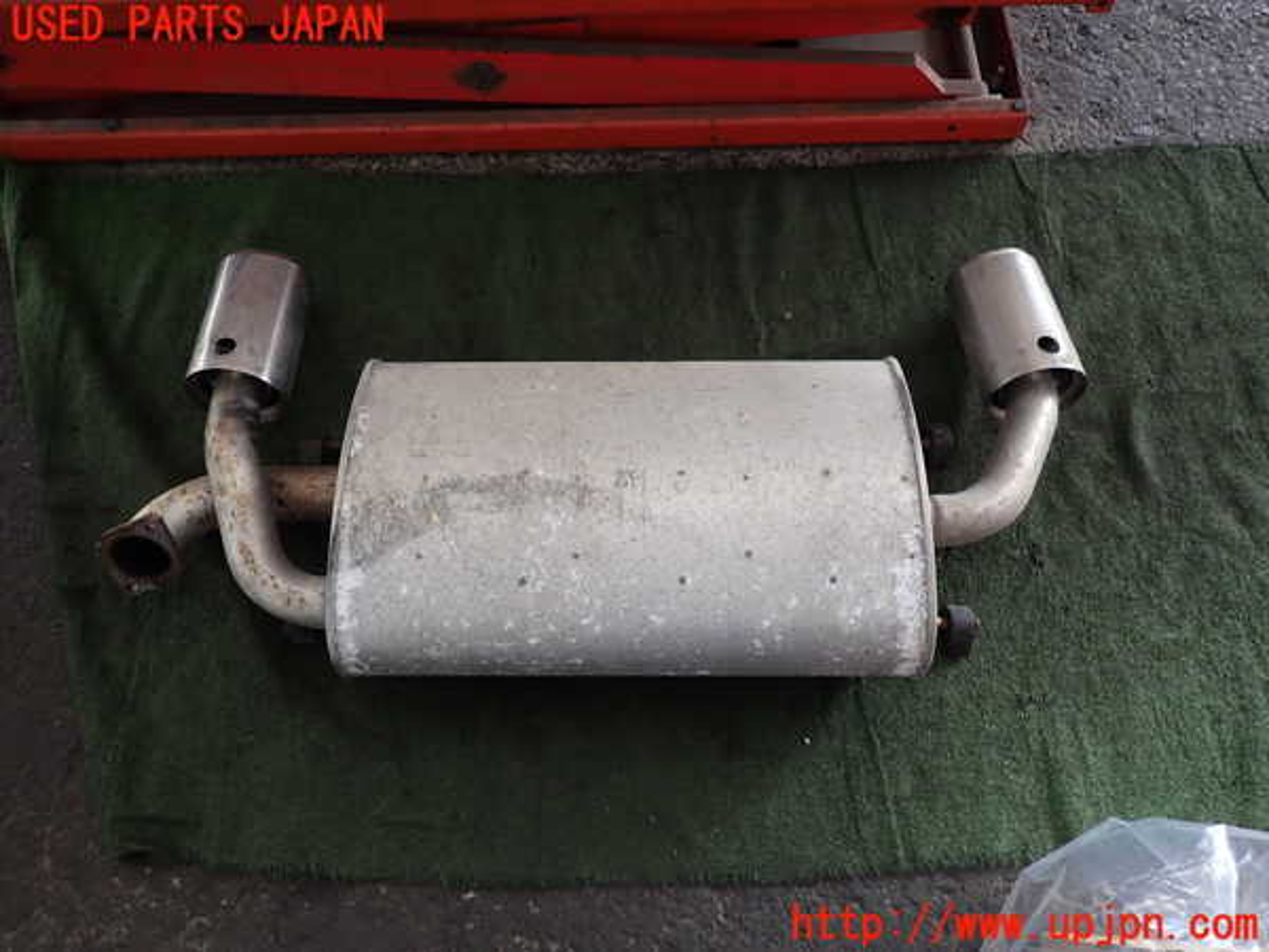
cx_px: 634
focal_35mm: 25
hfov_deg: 69.4
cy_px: 476
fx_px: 916
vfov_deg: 54.9
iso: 100
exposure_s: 1/60
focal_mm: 4.5
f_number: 2
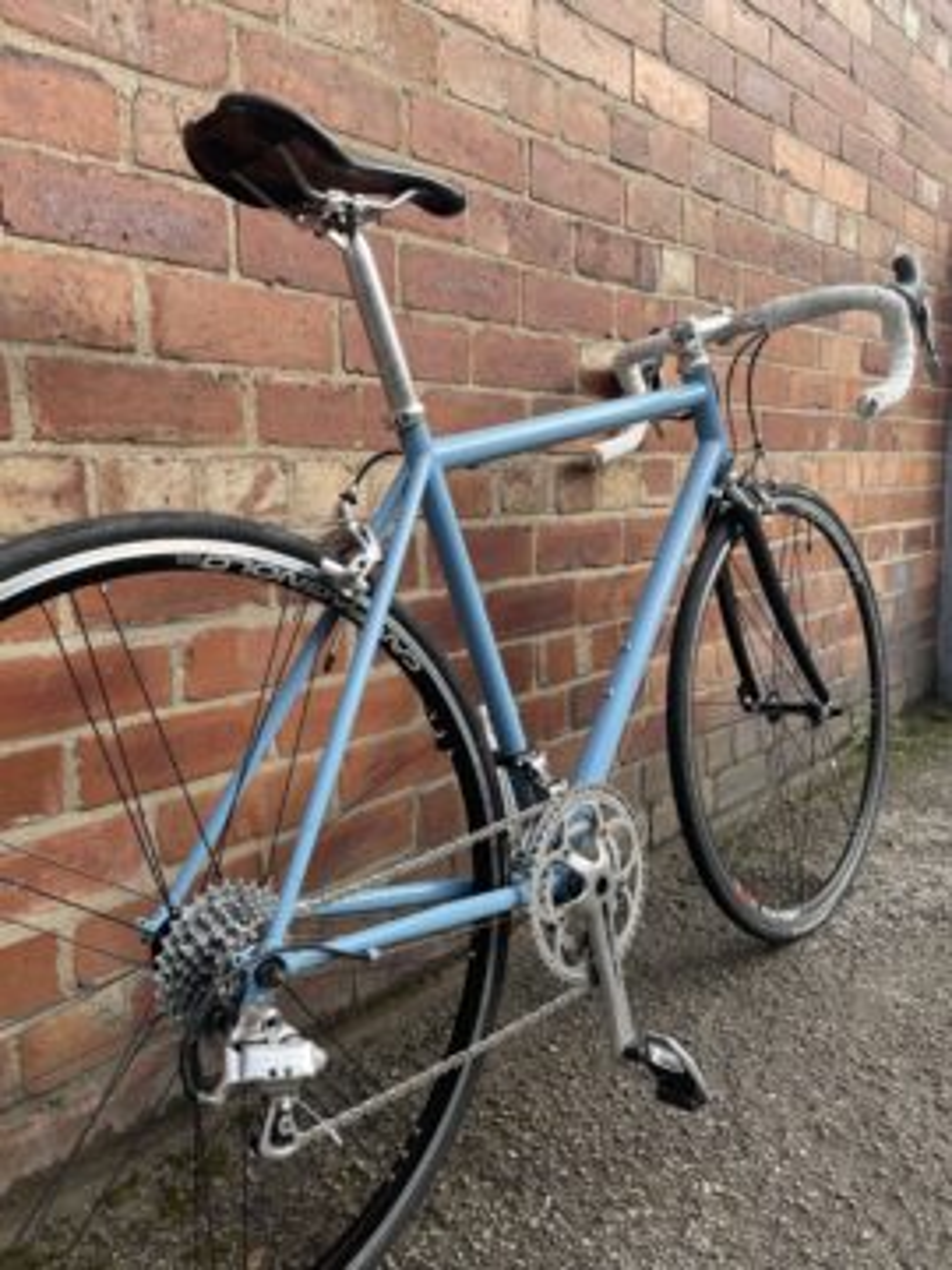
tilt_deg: -10.2
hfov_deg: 53.1
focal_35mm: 26
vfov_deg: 67.3
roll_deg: +1.4
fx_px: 953
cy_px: 635
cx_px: 476
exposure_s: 1/749
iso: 32
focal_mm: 4.2
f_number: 1.6
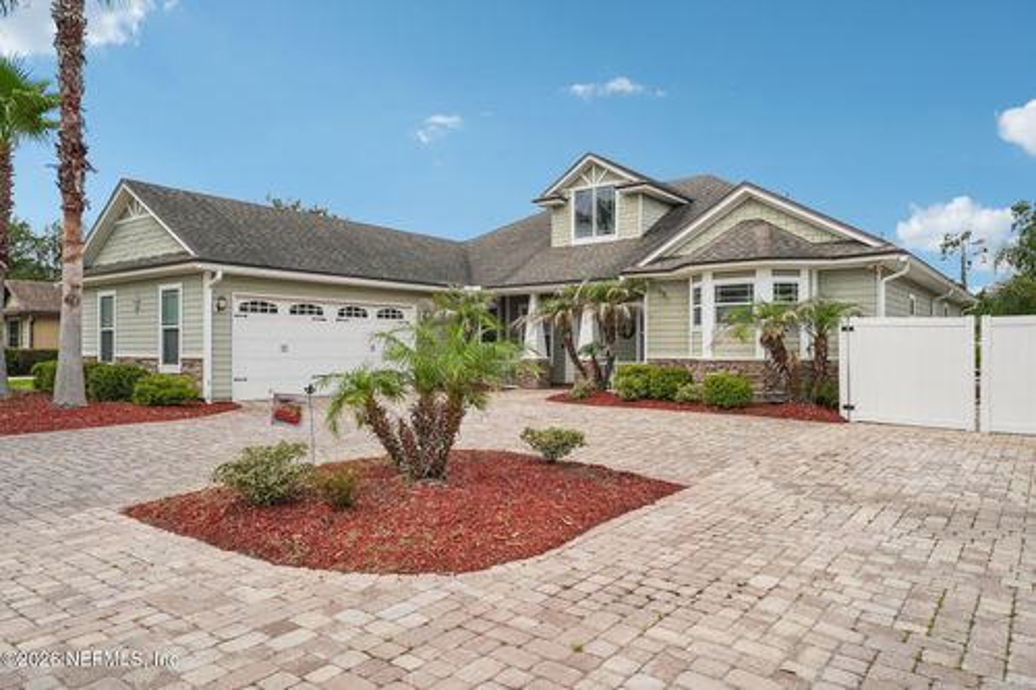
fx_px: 690
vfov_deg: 53.1
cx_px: 518
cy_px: 345
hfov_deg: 73.8
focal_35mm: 24
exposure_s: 1/250
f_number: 11
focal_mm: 24
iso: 320
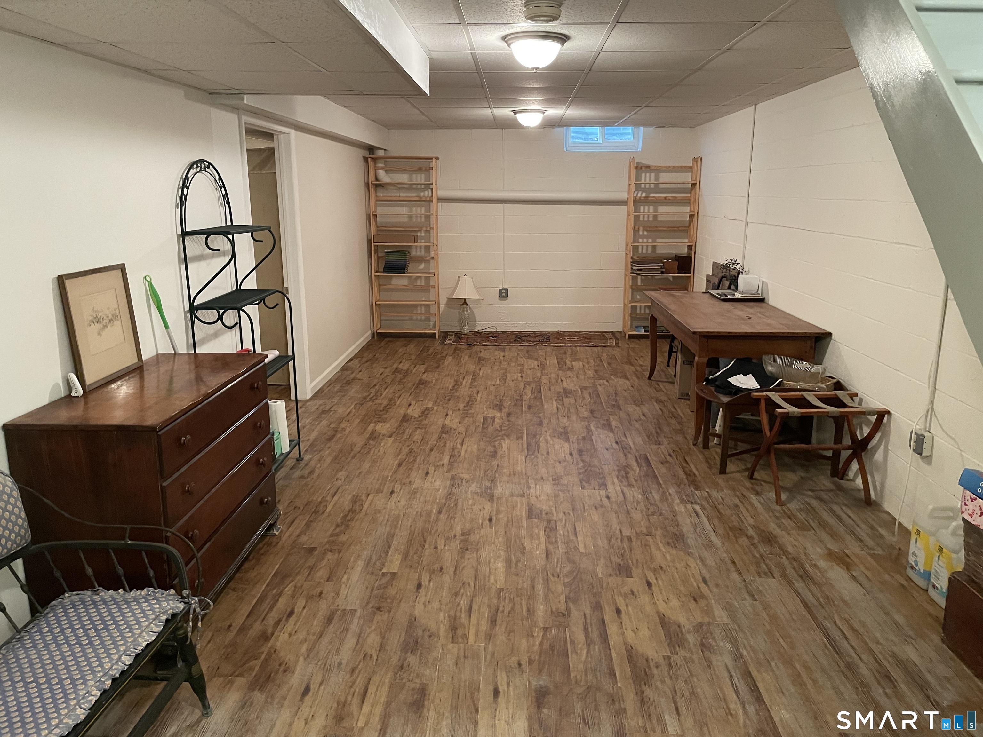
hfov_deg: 67.3
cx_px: 492
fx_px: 738
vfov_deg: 53.1
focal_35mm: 26
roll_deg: +0.6
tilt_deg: -12.7
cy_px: 368
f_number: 1.6
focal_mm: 4.2
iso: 500
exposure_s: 1/40
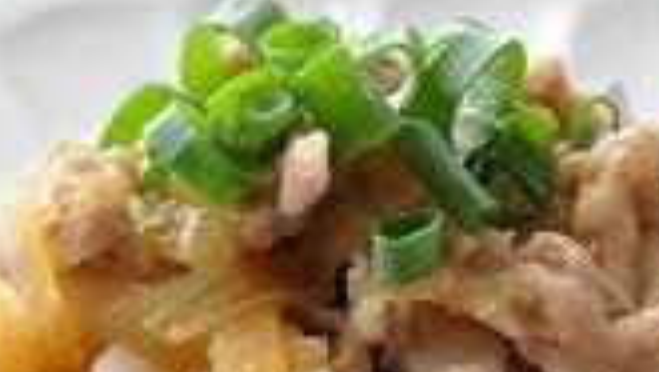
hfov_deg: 5.3
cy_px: 468
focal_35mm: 409
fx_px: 7150
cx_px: 383
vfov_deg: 3.0
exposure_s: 1/200
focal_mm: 80
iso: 1600
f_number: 5.3
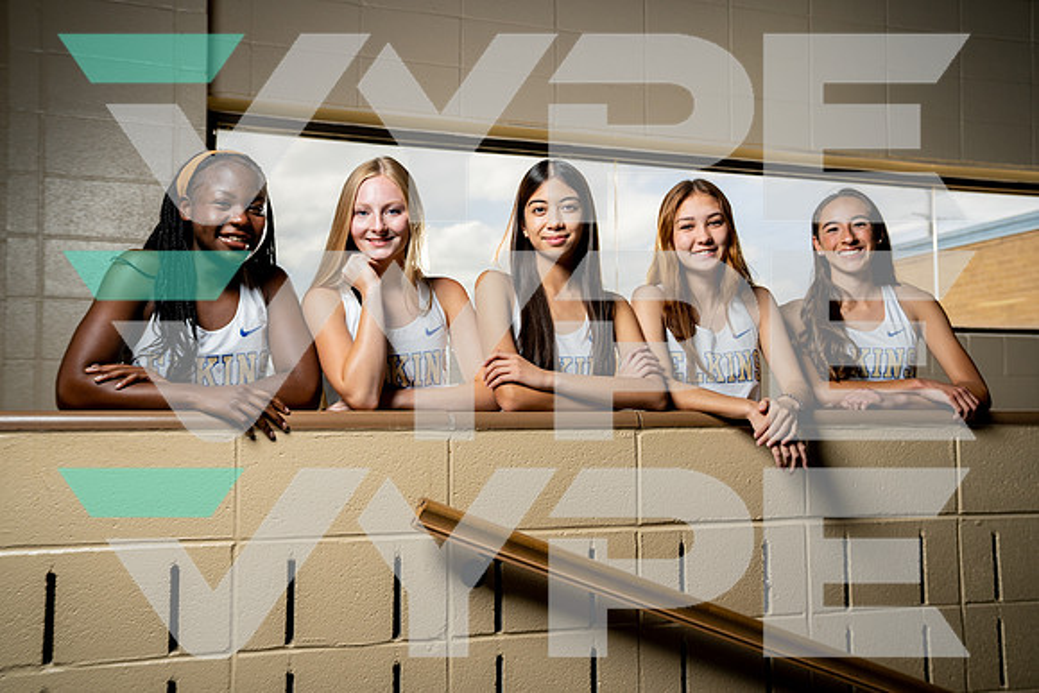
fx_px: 1039
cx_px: 520
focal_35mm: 36
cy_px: 346
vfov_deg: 36.9
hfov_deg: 53.1
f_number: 4.5
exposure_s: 1/250
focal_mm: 36
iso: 320
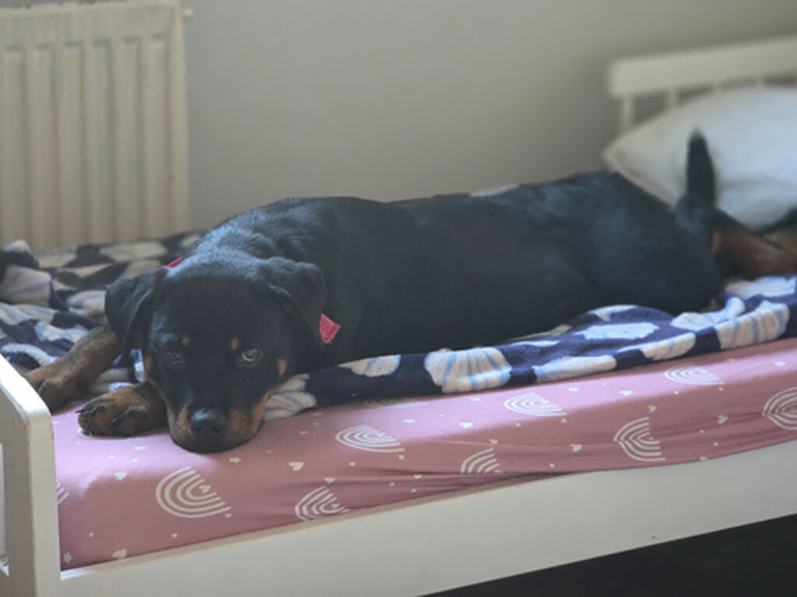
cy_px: 298
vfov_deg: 12.9
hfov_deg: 17.1
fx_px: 2647
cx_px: 398
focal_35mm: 115
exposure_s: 1/33.3
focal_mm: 18.6
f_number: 3.4
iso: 1000
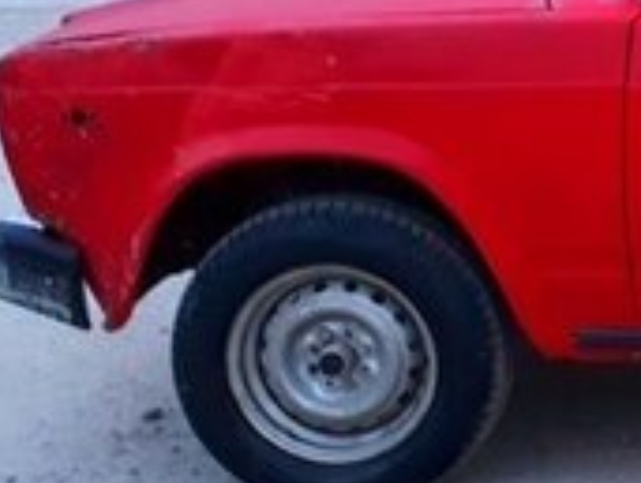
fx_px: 1930
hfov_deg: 16.2
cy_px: 110
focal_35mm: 104
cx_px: 1110
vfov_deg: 14.2
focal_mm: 3.6
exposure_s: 1/33
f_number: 1.9
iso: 80
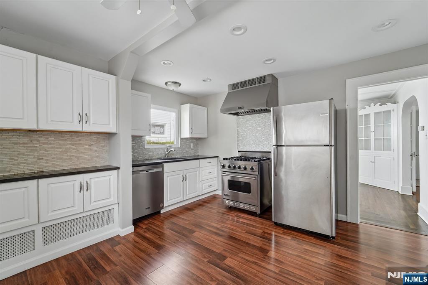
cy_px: 142
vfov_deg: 81.2
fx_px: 166
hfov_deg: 104.3
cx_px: 214
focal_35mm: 14
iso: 400
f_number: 8
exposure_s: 1/6
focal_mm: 14
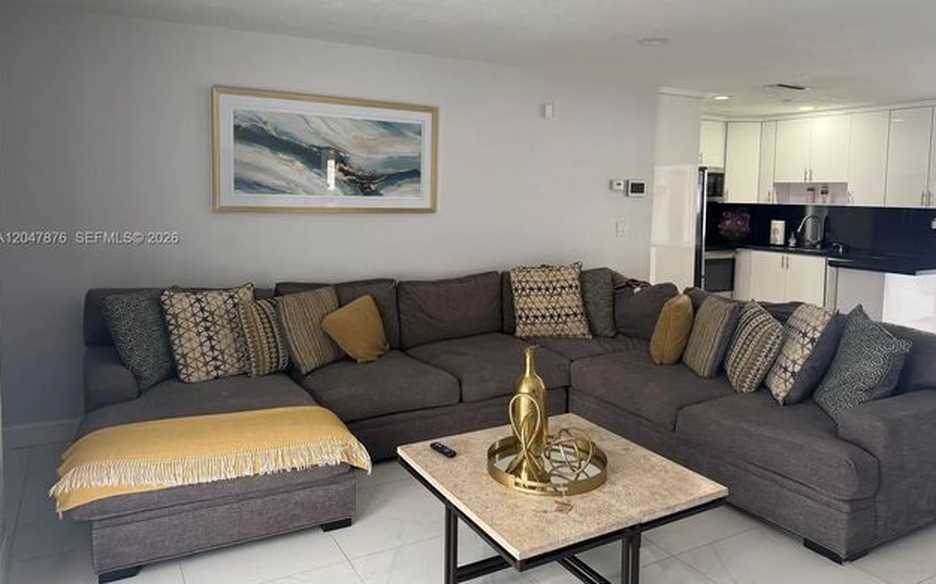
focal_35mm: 26
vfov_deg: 47.4
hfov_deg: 70.4
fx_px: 663
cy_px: 239
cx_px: 471
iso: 160
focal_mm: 6.76
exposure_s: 1/60
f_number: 1.78
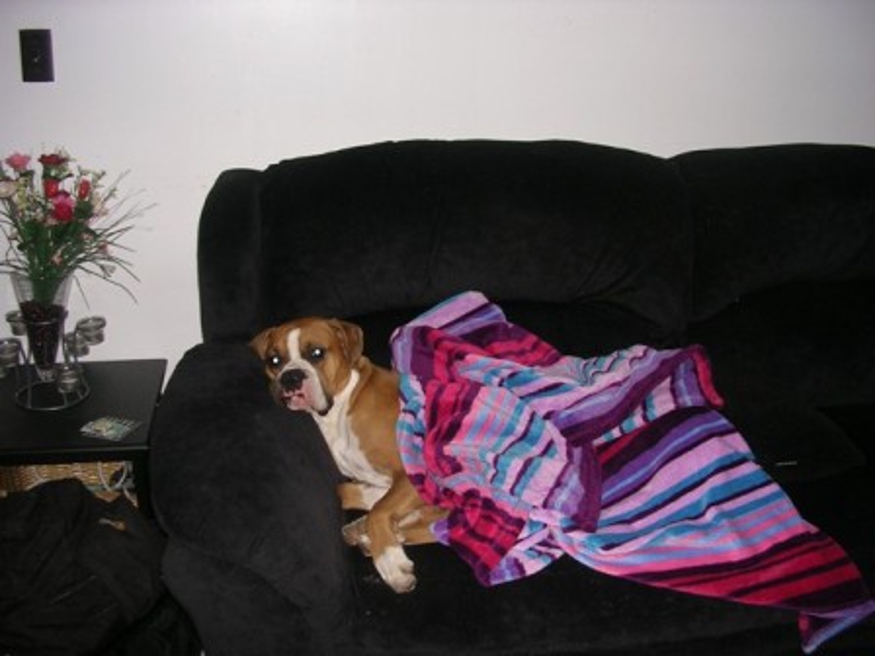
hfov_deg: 49.0
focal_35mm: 38
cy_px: 328
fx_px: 961
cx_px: 438
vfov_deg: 37.7
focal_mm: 5.8
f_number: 2.8
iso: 56
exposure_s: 1/60.1
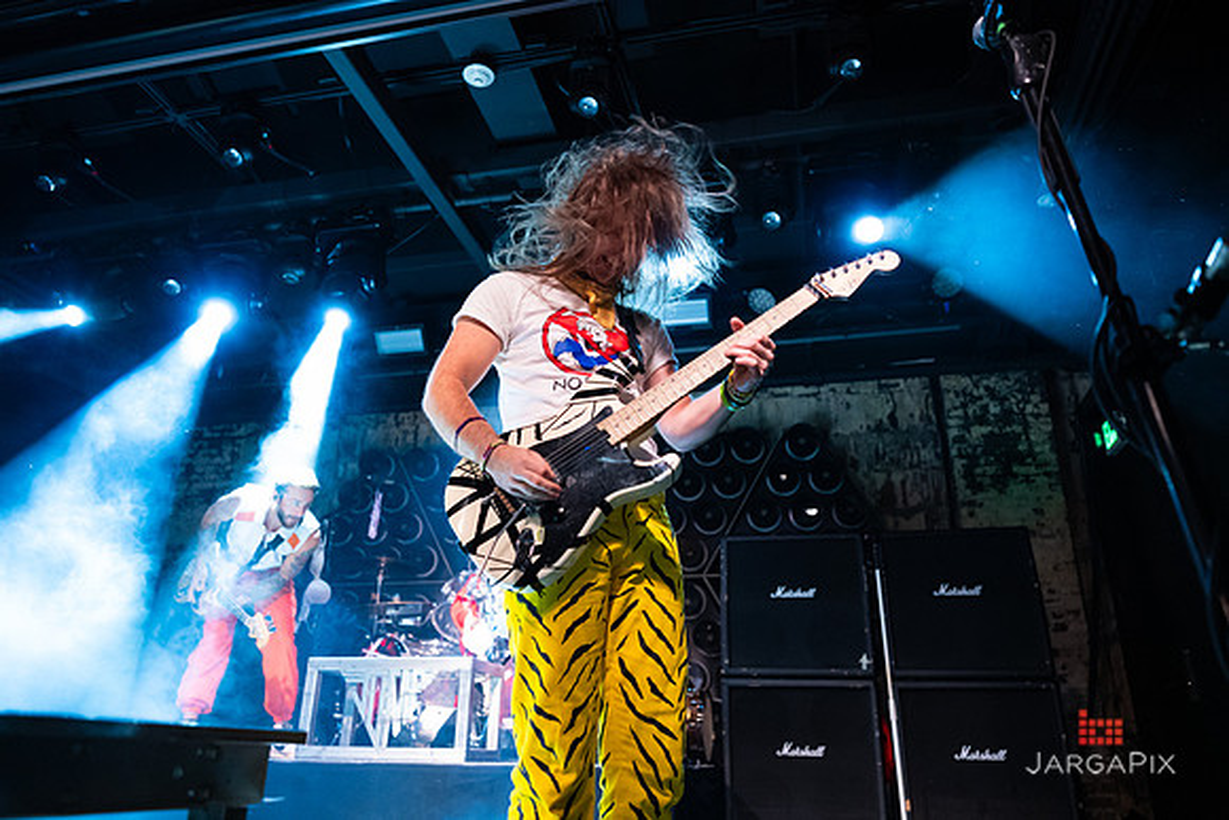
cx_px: 615
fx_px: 872
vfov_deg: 50.4
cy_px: 392
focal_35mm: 26
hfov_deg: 70.4
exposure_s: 1/160
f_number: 2.8
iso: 6400
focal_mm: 24
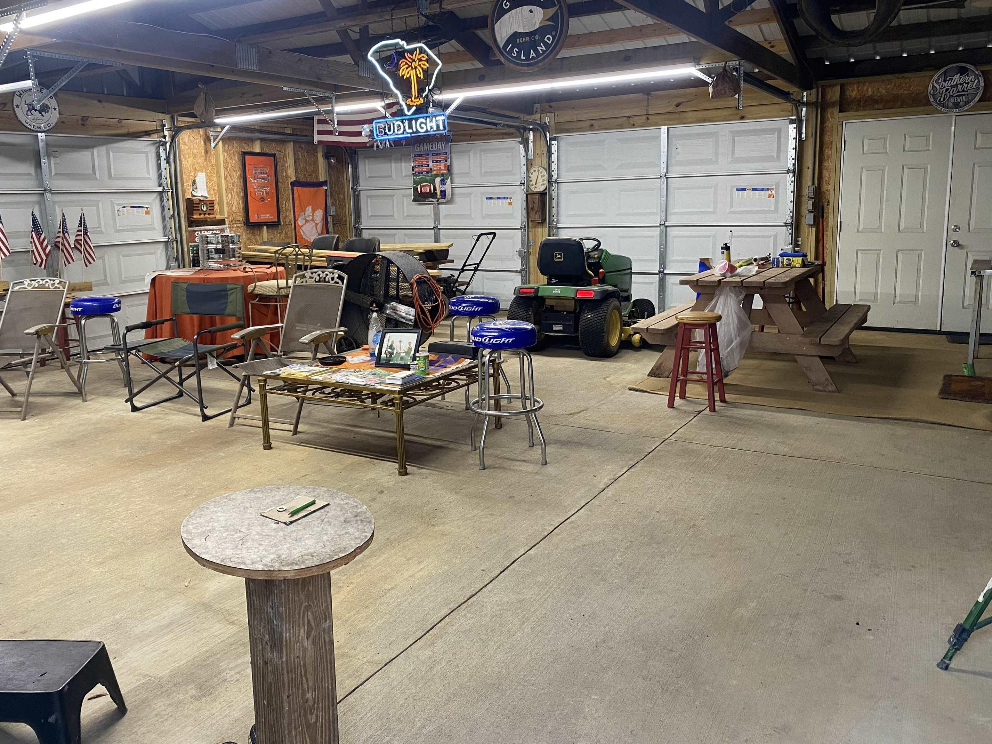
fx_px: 802
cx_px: 463
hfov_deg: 63.4
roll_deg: +1.0
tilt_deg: -8.2
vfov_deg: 49.7
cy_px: 344
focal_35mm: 28
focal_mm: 4.25
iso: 160
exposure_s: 1/60
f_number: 1.8
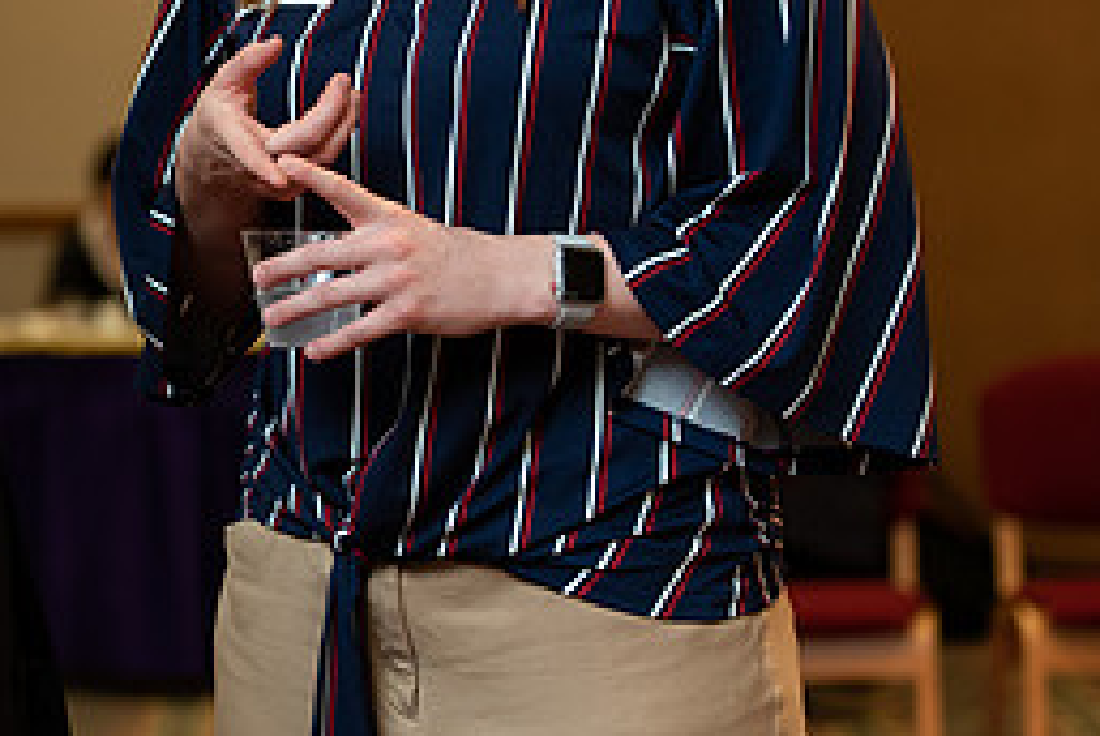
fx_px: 5934
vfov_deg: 7.1
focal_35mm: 194
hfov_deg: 10.5
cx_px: 4
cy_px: 36
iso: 1600
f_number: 3.5
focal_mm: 86
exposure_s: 1/200
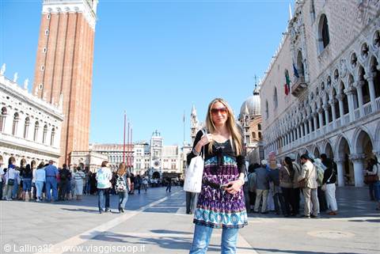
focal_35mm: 27
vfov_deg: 48.0
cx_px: 190
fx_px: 285
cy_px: 127
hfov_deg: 67.3
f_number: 7.1
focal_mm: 18
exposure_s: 1/200
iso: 100
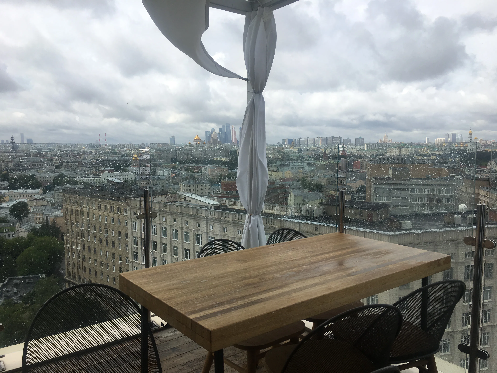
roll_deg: +0.9
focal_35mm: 29
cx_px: 248
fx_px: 416
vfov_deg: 48.2
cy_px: 186
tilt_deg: -5.9
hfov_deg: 61.7
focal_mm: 4.15
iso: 25
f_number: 2.2
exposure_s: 1/2331
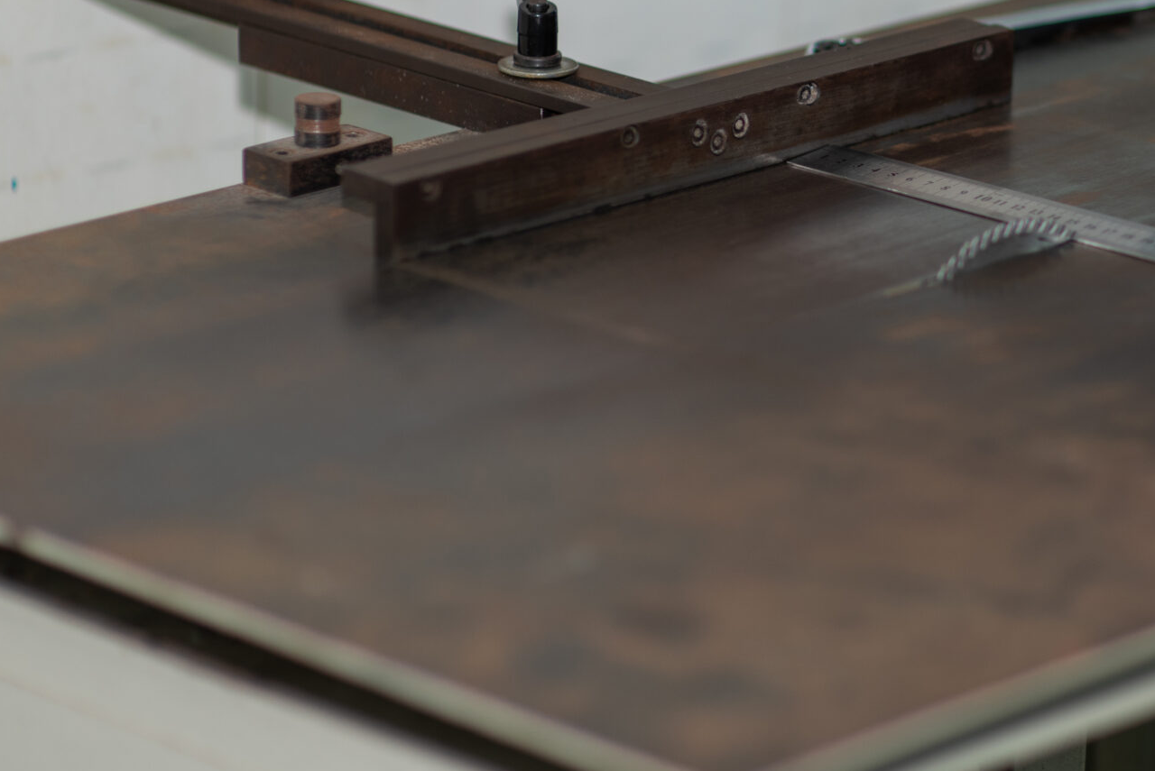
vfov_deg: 8.1
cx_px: 876
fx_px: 5457
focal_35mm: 170
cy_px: 155
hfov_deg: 12.0
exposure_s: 1/200
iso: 200
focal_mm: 85
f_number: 1.8
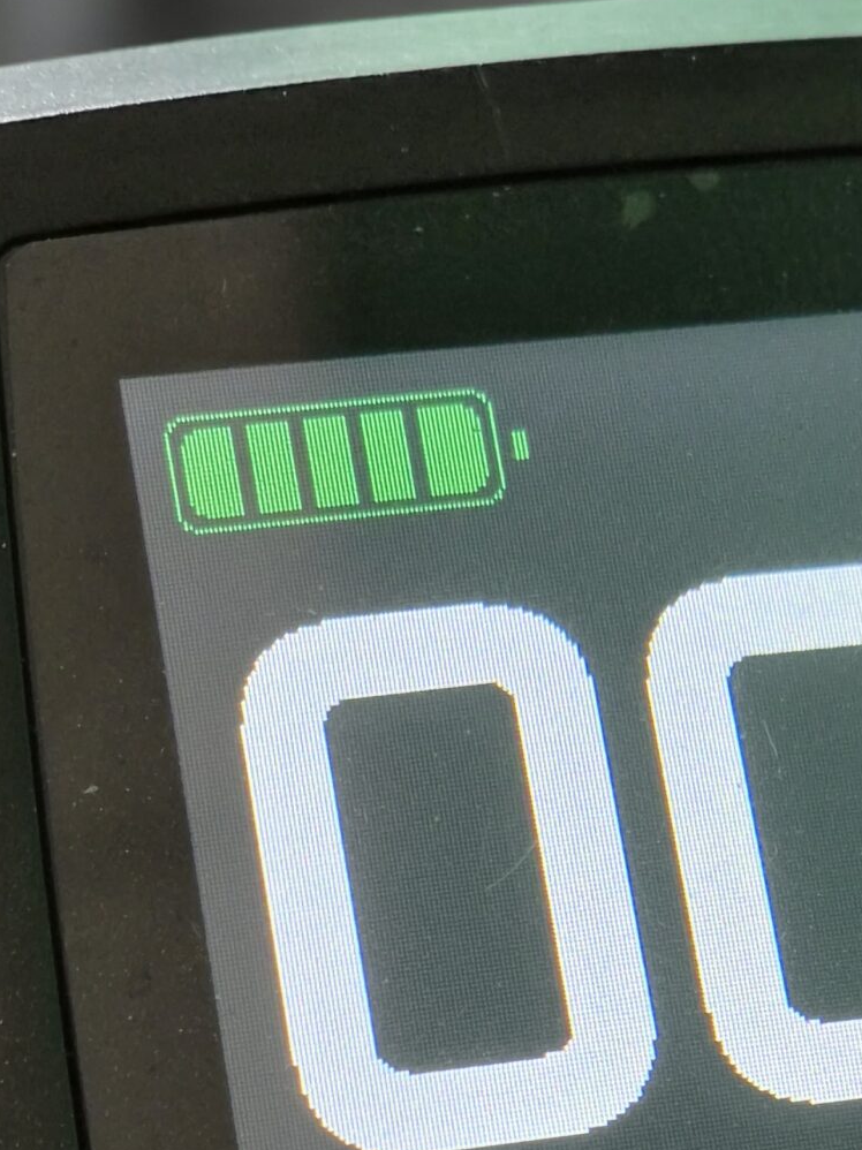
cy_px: 1385
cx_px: 640
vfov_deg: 11.0
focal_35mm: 177
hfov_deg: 8.4
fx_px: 5879
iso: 100
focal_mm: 7
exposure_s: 1/100
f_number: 2.4
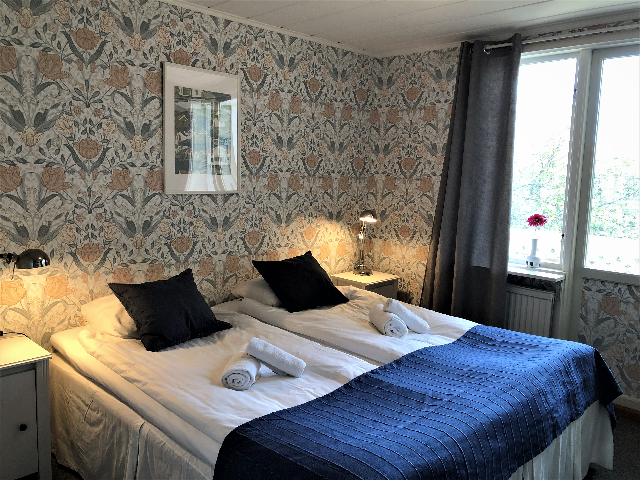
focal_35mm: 28
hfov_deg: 63.4
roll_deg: -1.4
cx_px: 320
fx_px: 518
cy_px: 240
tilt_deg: -7.1
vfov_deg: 49.7
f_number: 1.8
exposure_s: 1/33
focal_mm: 4
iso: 40
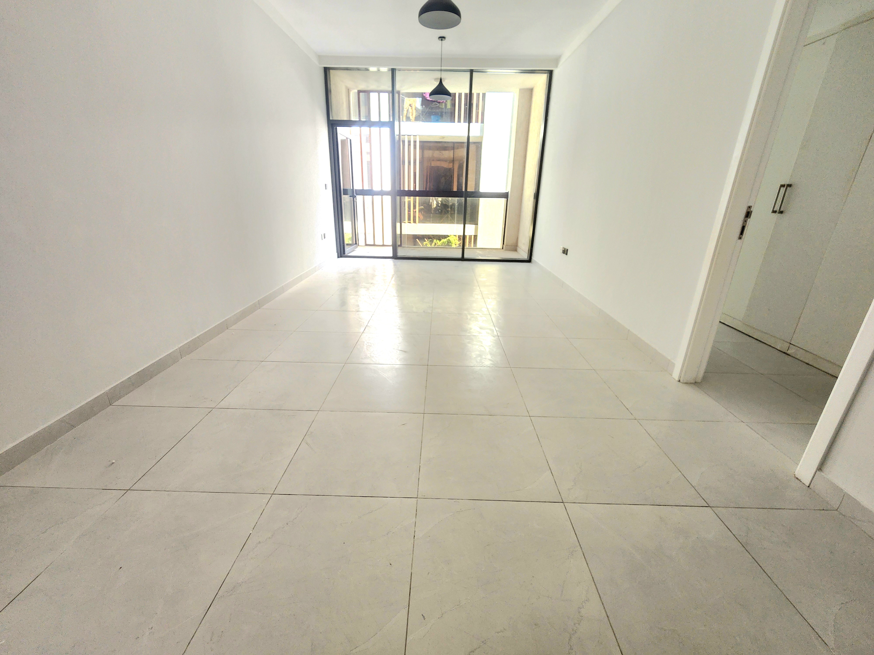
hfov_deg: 106.2
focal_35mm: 13
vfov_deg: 89.9
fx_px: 328
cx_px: 437
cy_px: 328
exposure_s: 1/60.2
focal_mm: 2.2
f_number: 2.2
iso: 160
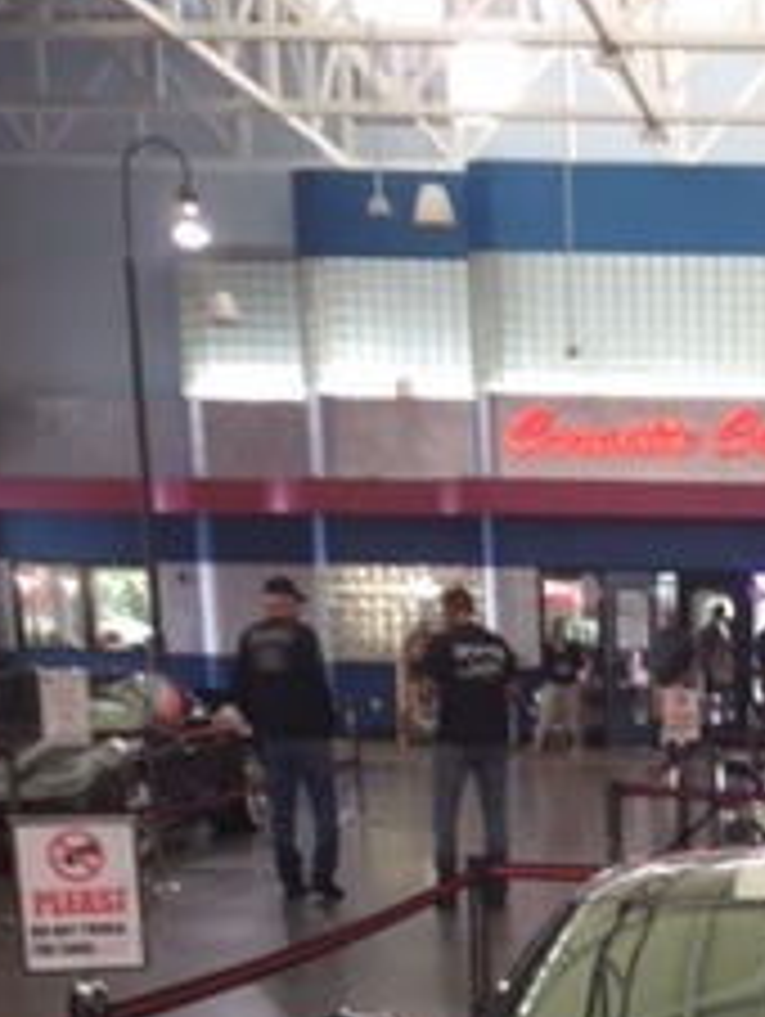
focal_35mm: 82
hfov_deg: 17.2
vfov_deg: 22.0
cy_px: 1228
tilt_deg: -13.2
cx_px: 936
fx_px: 2412
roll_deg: -0.1
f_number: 2.2
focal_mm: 4.15
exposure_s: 1/30
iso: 100
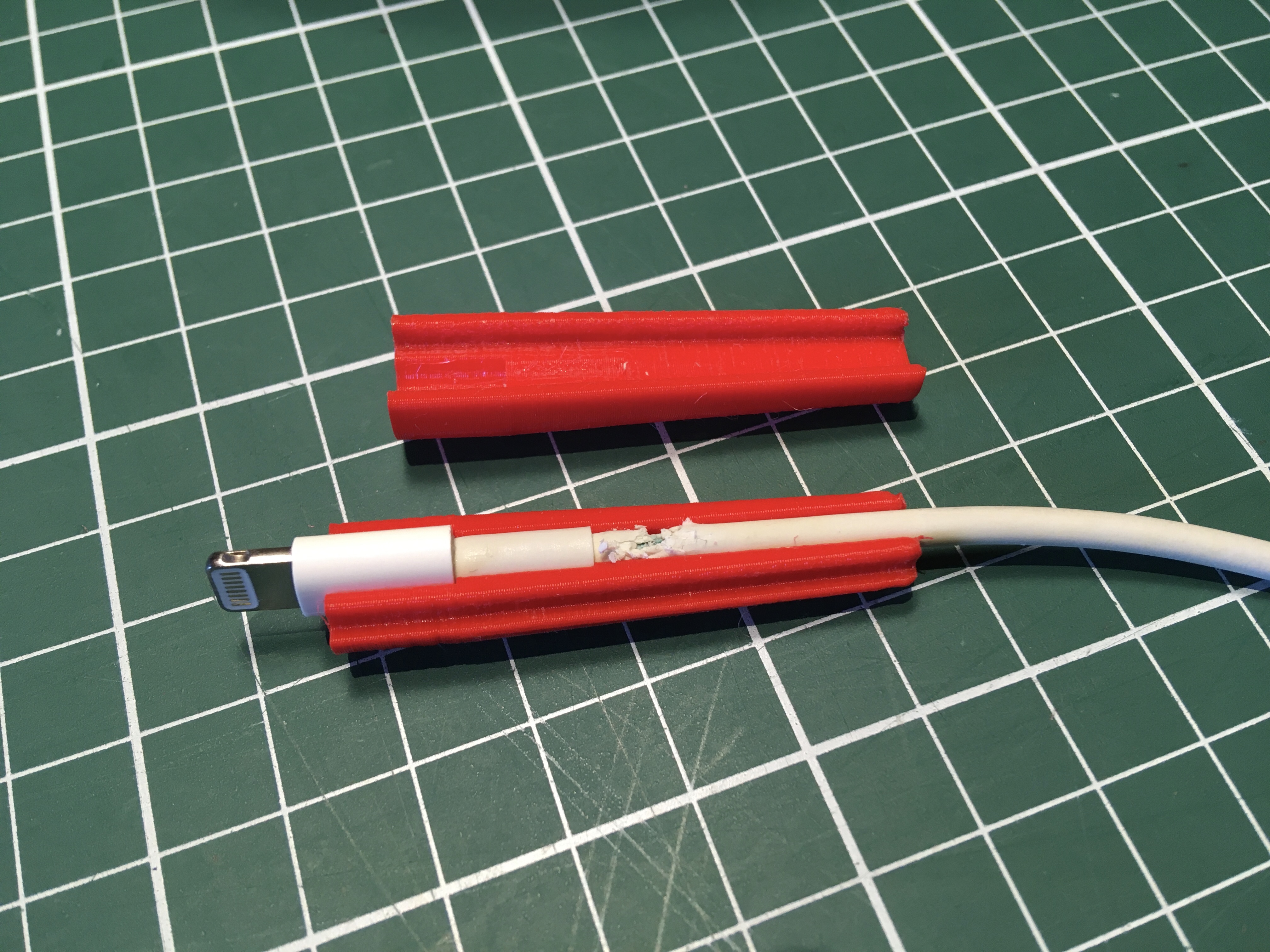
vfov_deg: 48.2
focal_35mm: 29
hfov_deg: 61.7
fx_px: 1064
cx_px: 635
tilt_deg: -60.3
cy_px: 476
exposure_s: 1/33
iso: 50
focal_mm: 4.15
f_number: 2.2
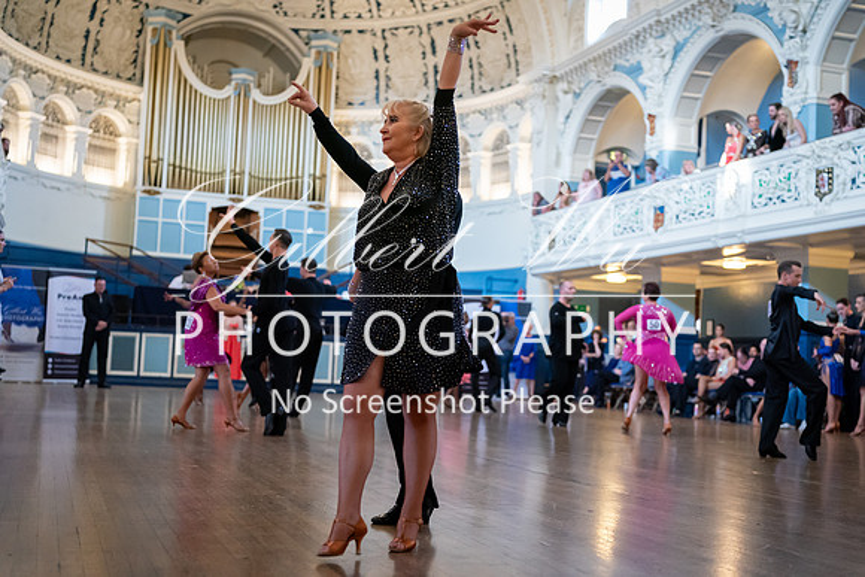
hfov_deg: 43.6
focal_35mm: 45
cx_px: 432
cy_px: 288
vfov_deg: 29.9
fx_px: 1081
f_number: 2.2
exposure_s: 1/500
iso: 6400
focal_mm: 45
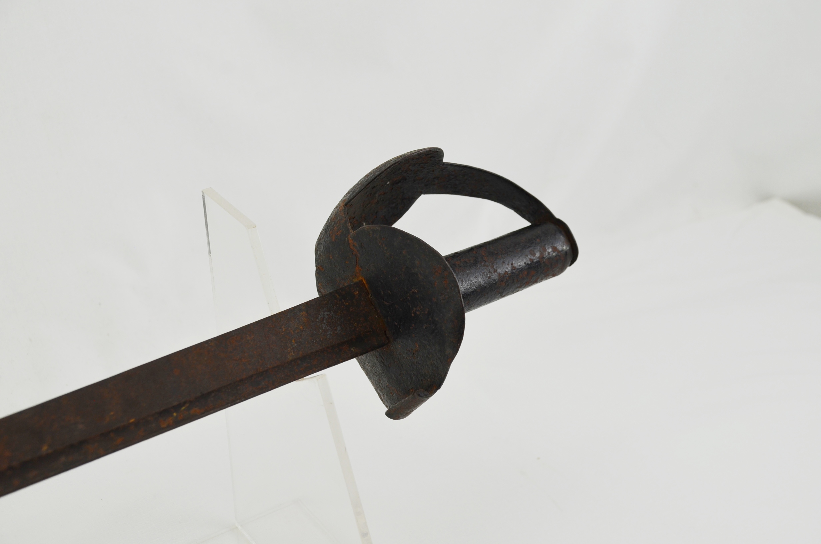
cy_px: 272
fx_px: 1639
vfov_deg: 18.8
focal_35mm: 72
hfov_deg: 28.1
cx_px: 410
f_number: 5.6
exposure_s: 1/125
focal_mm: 48
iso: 320
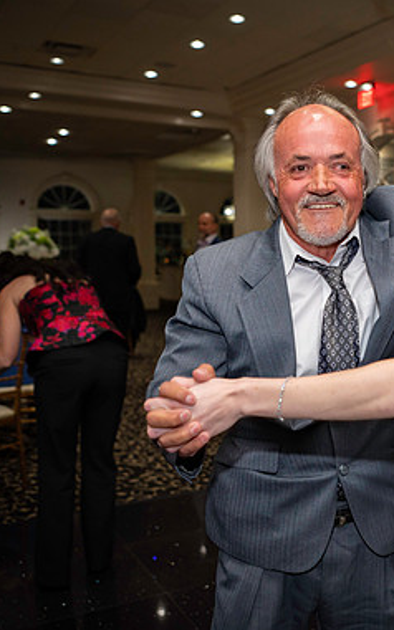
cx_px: 407
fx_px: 773
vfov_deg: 44.4
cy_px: 317
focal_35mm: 45
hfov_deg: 26.8
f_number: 2.8
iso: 800
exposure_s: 1/100
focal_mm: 29
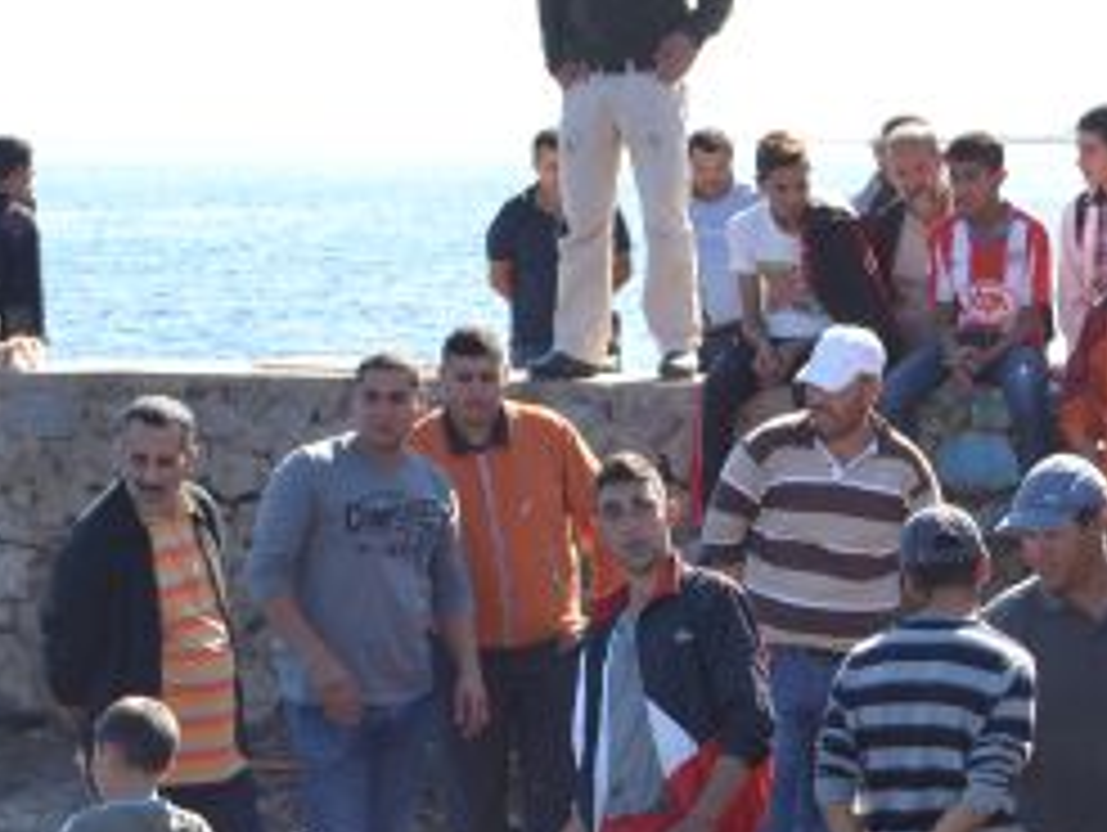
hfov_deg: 13.1
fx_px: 4802
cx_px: 828
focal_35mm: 150
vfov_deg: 9.9
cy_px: 765
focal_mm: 40
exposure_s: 1/200
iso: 100
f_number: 7.1
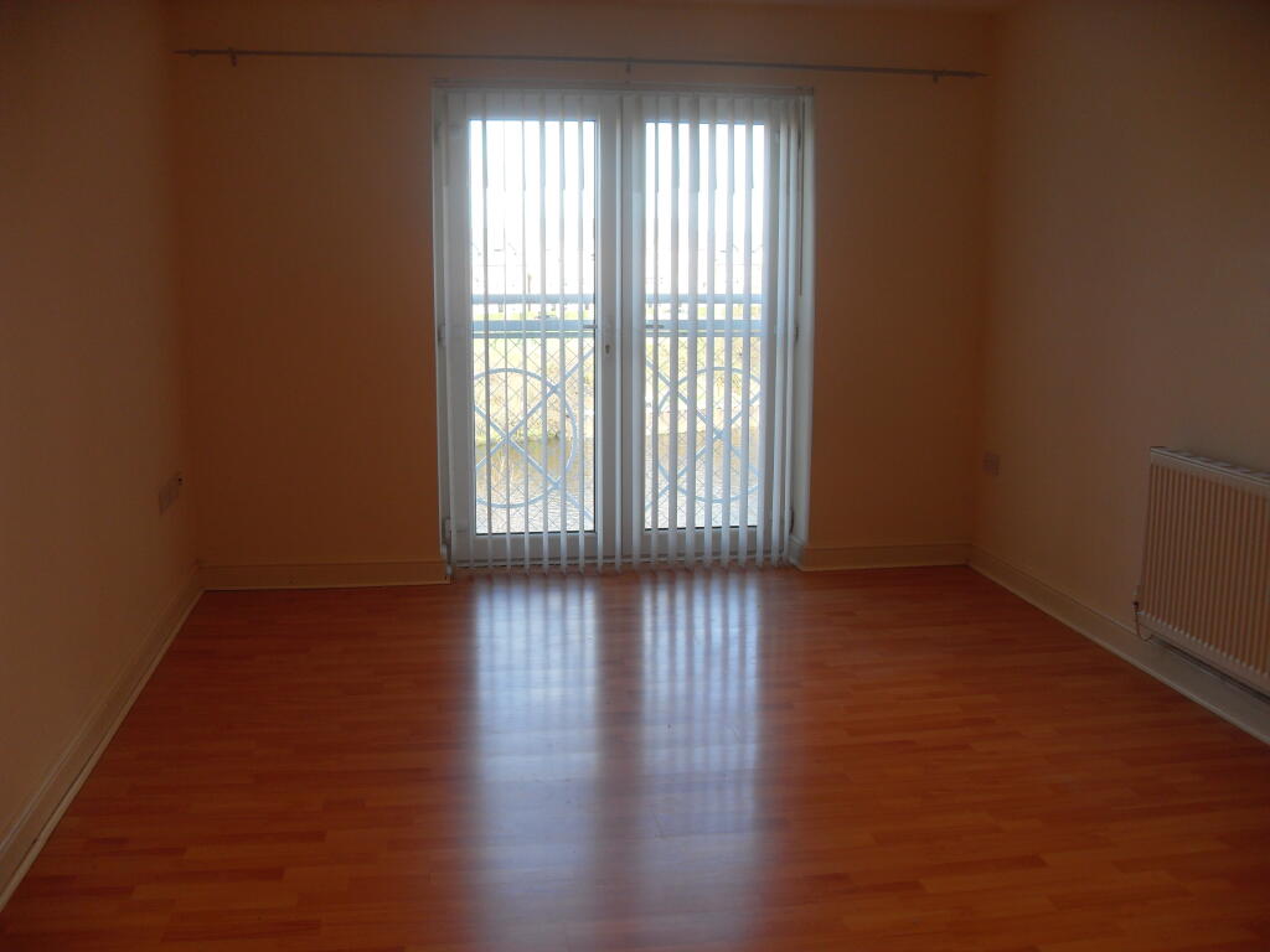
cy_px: 476
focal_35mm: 34
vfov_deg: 41.8
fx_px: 1247
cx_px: 635
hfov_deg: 54.0
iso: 80
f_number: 2.8
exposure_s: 1/125
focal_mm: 6.3
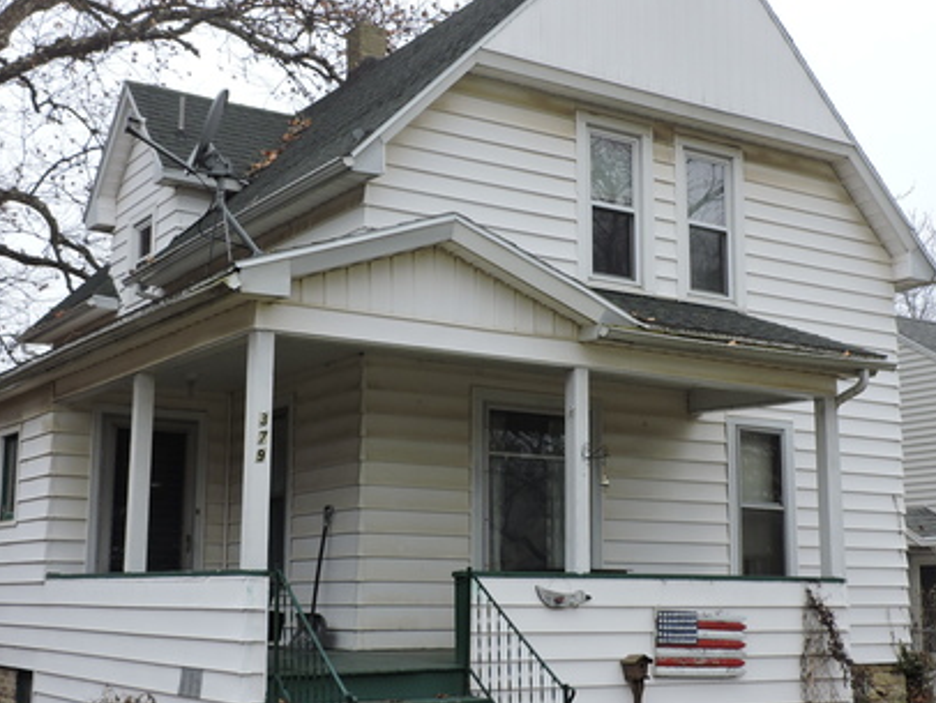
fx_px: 1407
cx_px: 468
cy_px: 373
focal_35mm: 52
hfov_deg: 36.8
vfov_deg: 28.1
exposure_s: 1/400
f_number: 3.2
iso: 100
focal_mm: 5.9
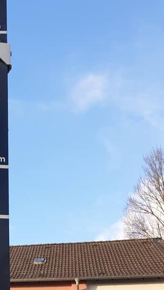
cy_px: 247
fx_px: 417
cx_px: -29
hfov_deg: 20.9
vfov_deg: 36.6
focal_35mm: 54
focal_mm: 4.3
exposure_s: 1/357
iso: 50
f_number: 2.4
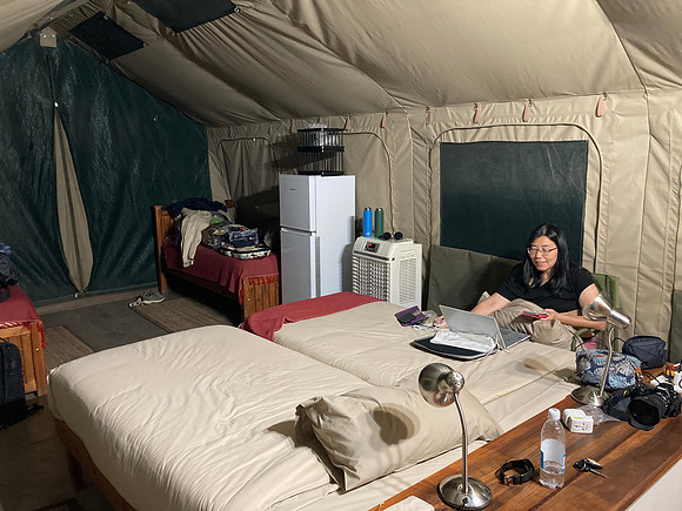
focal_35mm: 28
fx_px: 552
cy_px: 256
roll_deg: +1.7
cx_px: 341
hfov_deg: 63.4
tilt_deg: -7.8
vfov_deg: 49.7
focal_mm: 3.99
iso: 500
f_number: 1.8
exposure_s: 1/25
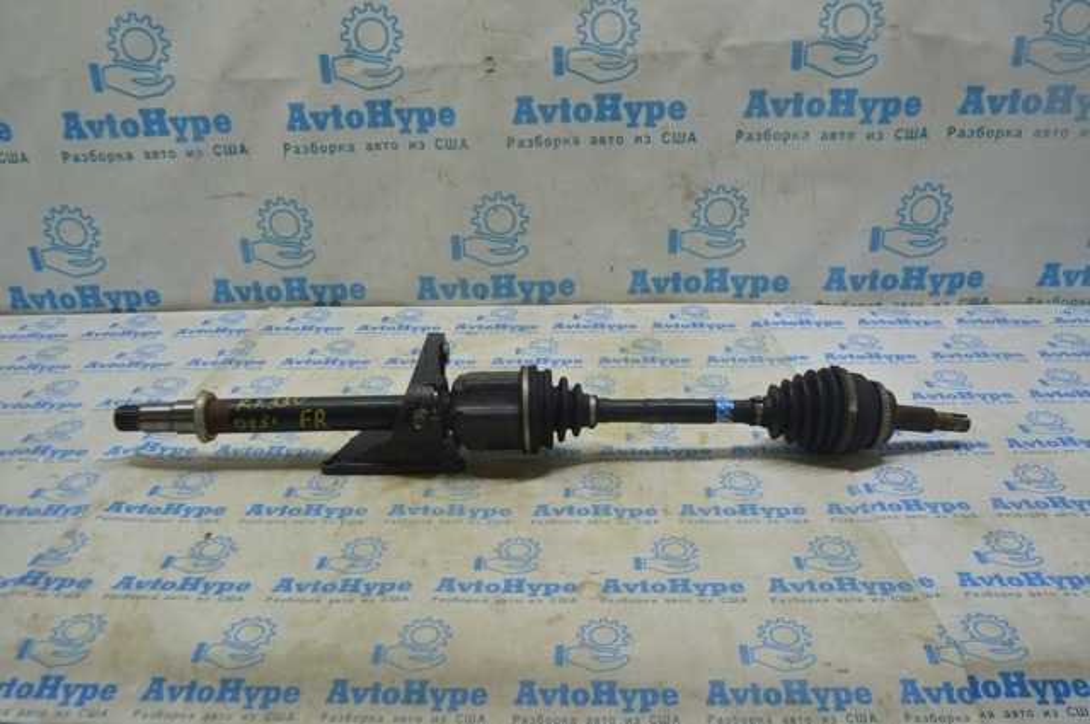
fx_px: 907
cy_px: 362
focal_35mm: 30
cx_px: 545
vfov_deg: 43.5
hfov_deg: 62.0
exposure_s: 1/40
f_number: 5.6
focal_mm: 20
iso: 400
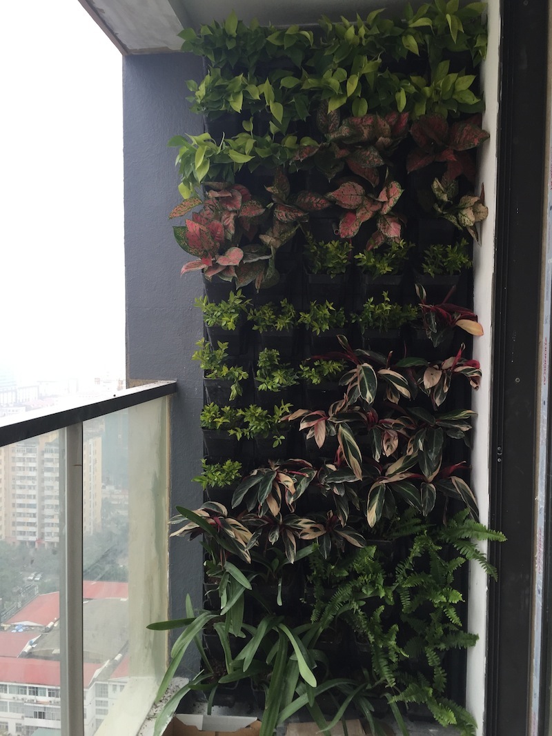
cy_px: 368
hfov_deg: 48.2
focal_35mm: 29
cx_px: 276
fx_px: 617
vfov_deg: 61.7
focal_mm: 4.15
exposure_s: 1/60
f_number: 2.2
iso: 40
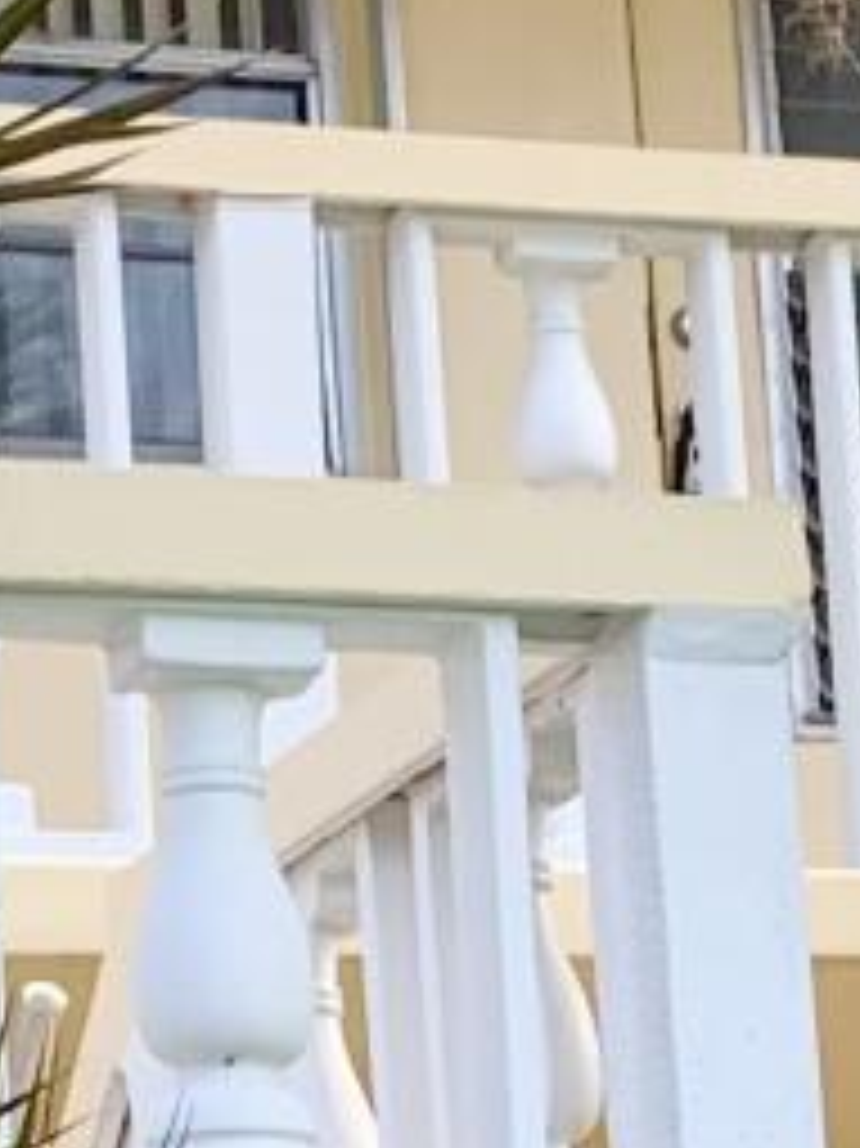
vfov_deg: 9.6
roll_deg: +5.3
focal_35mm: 204
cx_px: 1054
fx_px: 6763
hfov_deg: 7.2
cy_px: 1089
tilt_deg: +11.3
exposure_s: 1/141
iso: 25
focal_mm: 4.25
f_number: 1.8
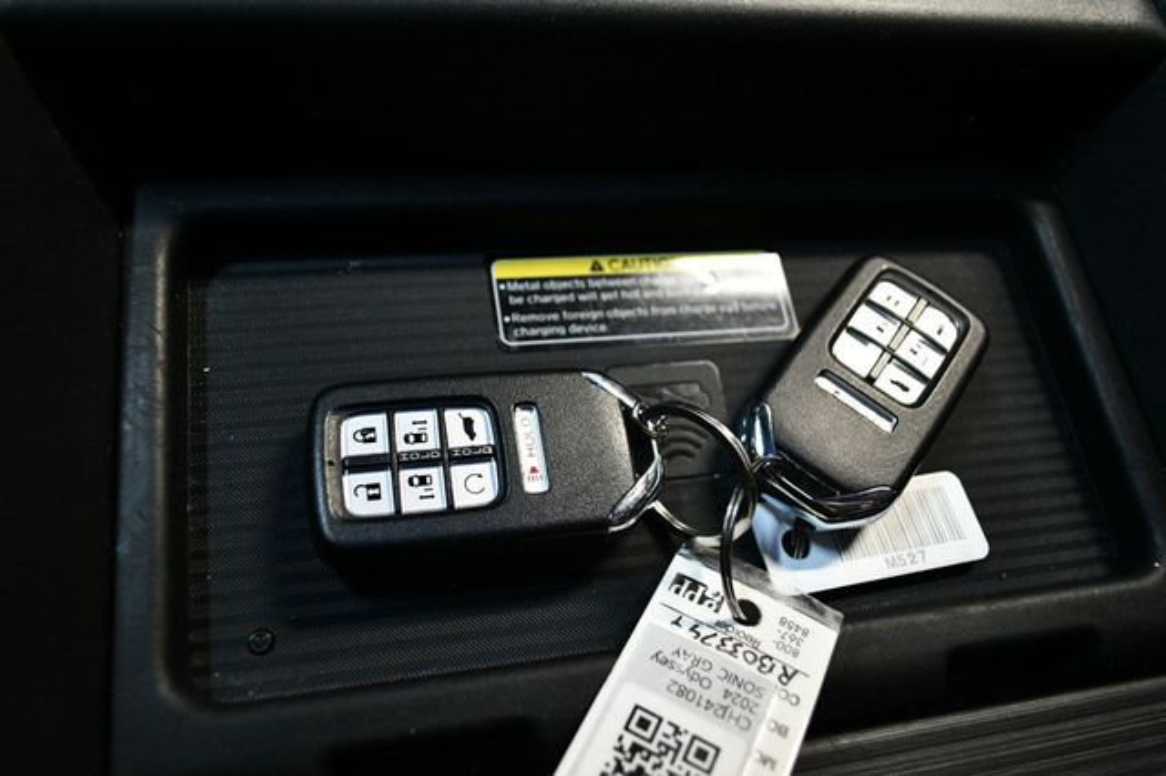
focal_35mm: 30
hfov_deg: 62.0
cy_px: 388
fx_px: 971
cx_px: 583
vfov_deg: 43.6
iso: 3200
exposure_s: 1/80
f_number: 3.8
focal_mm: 20
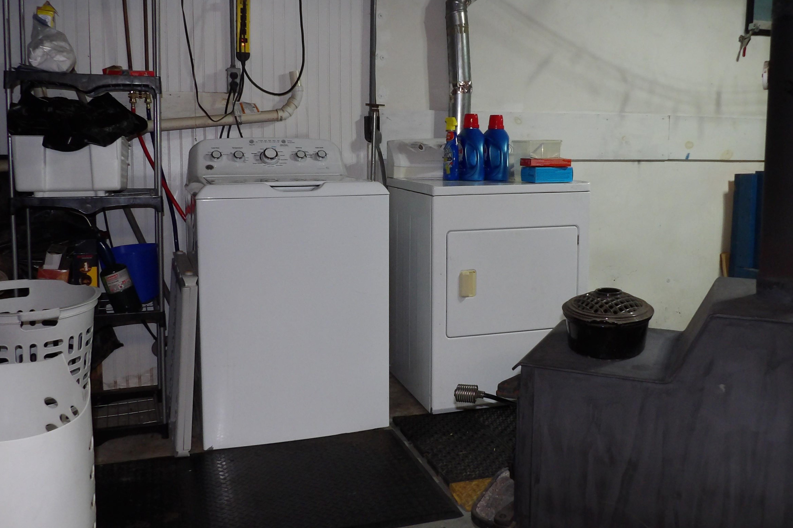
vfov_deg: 39.9
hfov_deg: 57.2
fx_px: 727
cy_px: 223
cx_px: 413
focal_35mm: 33
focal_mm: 4.3
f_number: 3.2
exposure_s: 1/33
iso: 200
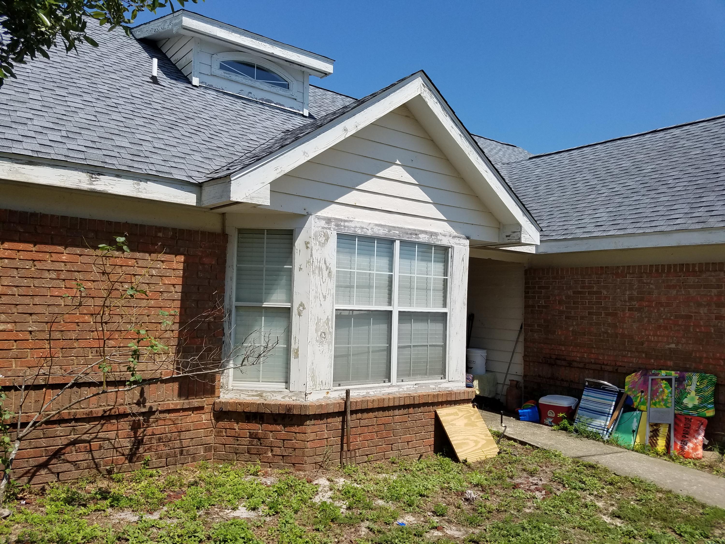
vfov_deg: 53.1
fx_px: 545
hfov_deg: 67.3
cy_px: 272
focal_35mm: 26
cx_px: 362
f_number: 1.7
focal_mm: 4.2
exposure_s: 1/3616
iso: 50
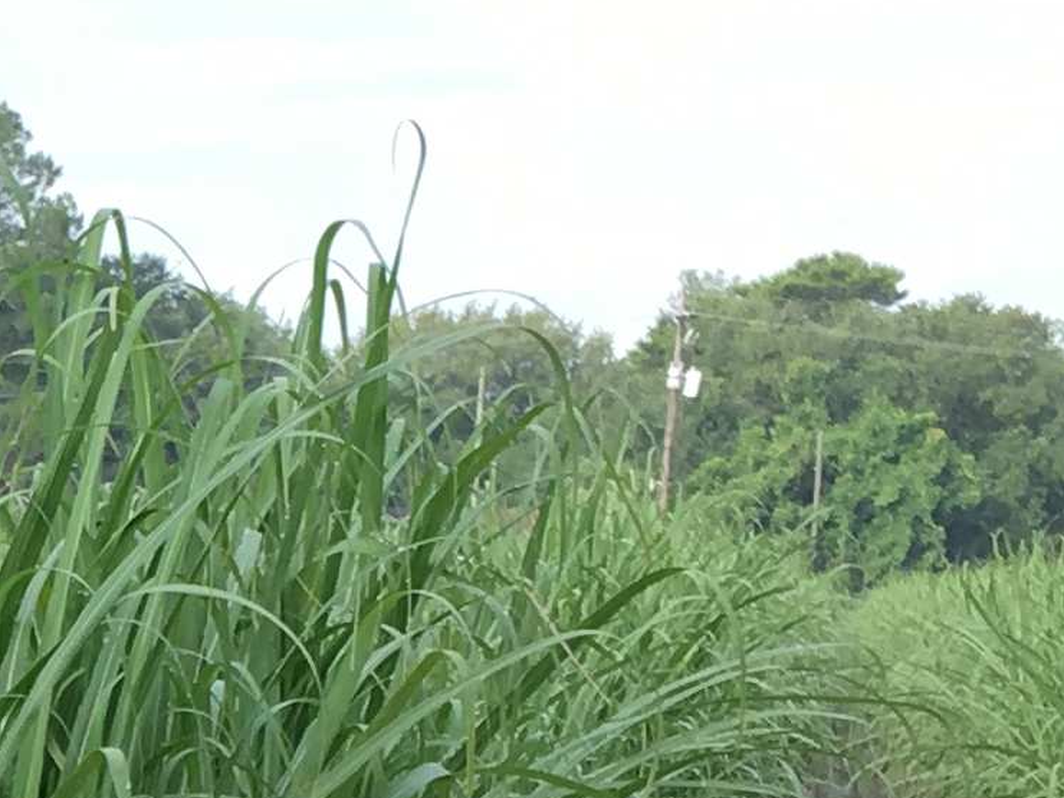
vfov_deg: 9.0
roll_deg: -1.1
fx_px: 4856
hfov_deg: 11.9
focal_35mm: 158
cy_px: 1406
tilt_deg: -9.3
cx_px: -578
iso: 25
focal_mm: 4.15
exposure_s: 1/351
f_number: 2.2
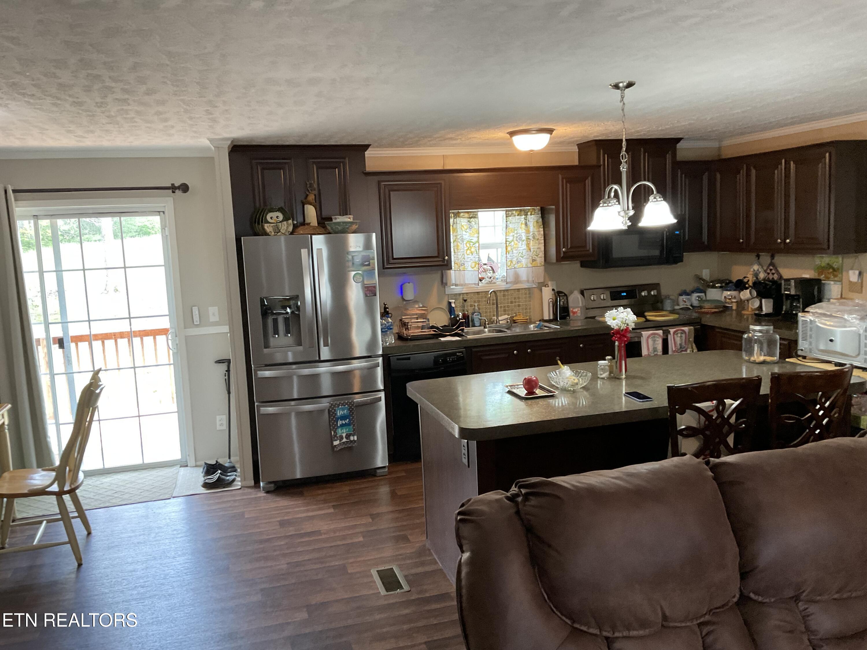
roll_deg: +2.2
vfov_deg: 48.2
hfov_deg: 61.7
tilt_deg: -7.2
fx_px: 726
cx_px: 434
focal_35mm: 29
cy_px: 325
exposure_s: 1/60
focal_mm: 3
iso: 100
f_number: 1.8
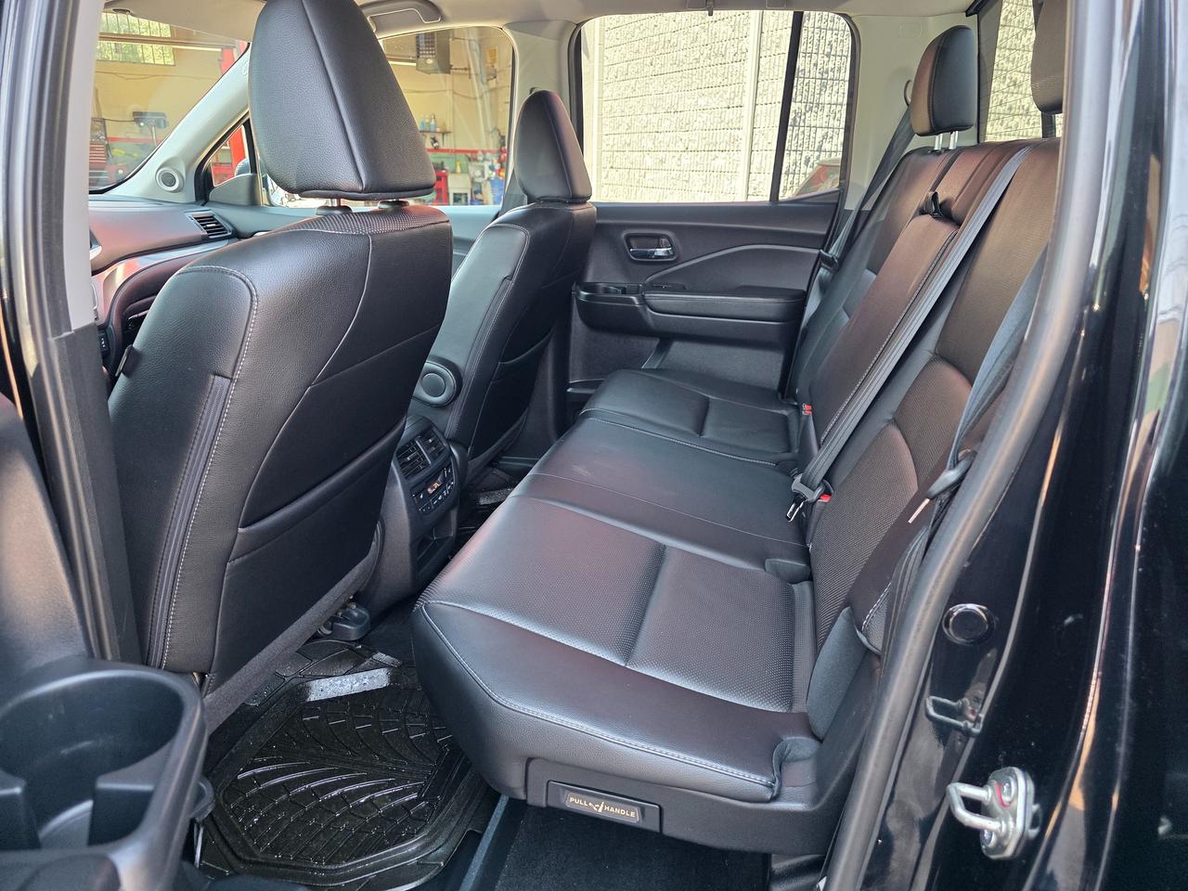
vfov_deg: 58.9
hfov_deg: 73.9
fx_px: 789
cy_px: 446
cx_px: 594
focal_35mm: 23
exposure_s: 1/180
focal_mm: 6.3
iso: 200
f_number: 1.7
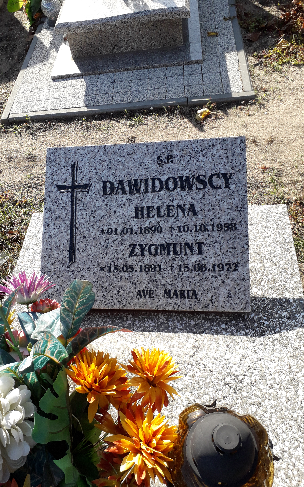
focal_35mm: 29
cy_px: 246
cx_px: 130
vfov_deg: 64.6
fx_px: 384
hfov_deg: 43.0
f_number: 1.9
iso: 40
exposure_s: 1/754
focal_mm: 3.6
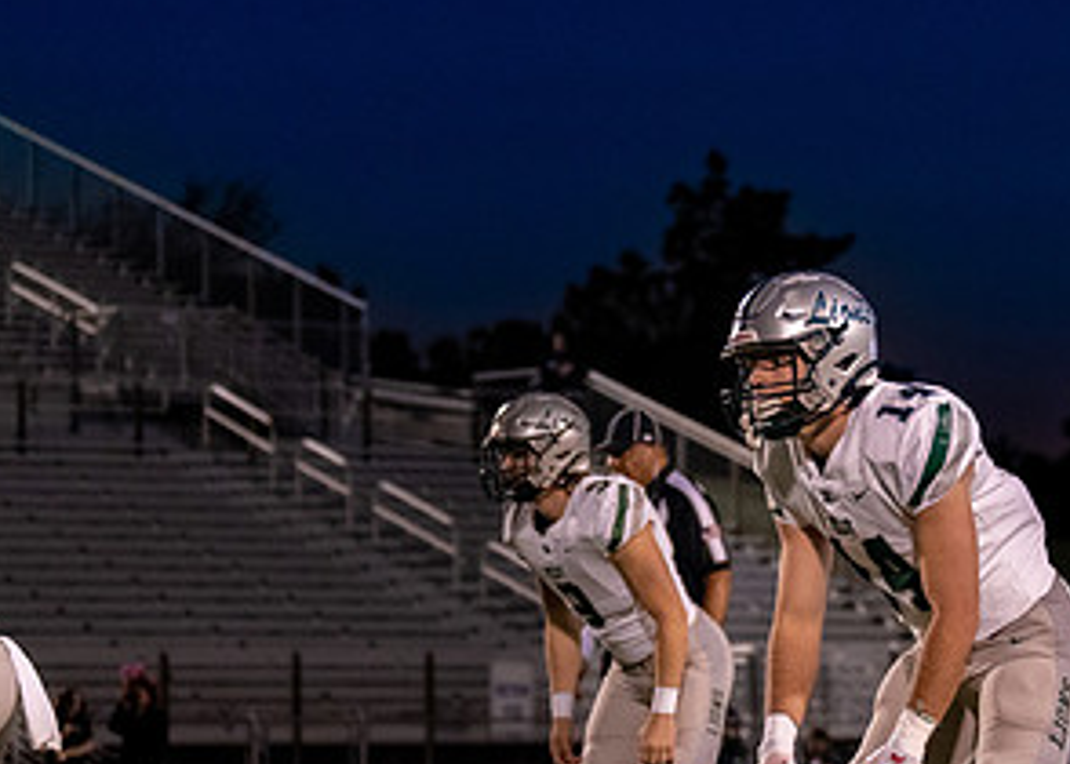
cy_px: 672
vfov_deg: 6.4
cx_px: 829
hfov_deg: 9.0
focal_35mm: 224
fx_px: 6807
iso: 2000
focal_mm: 70
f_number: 2.8
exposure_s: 1/1000
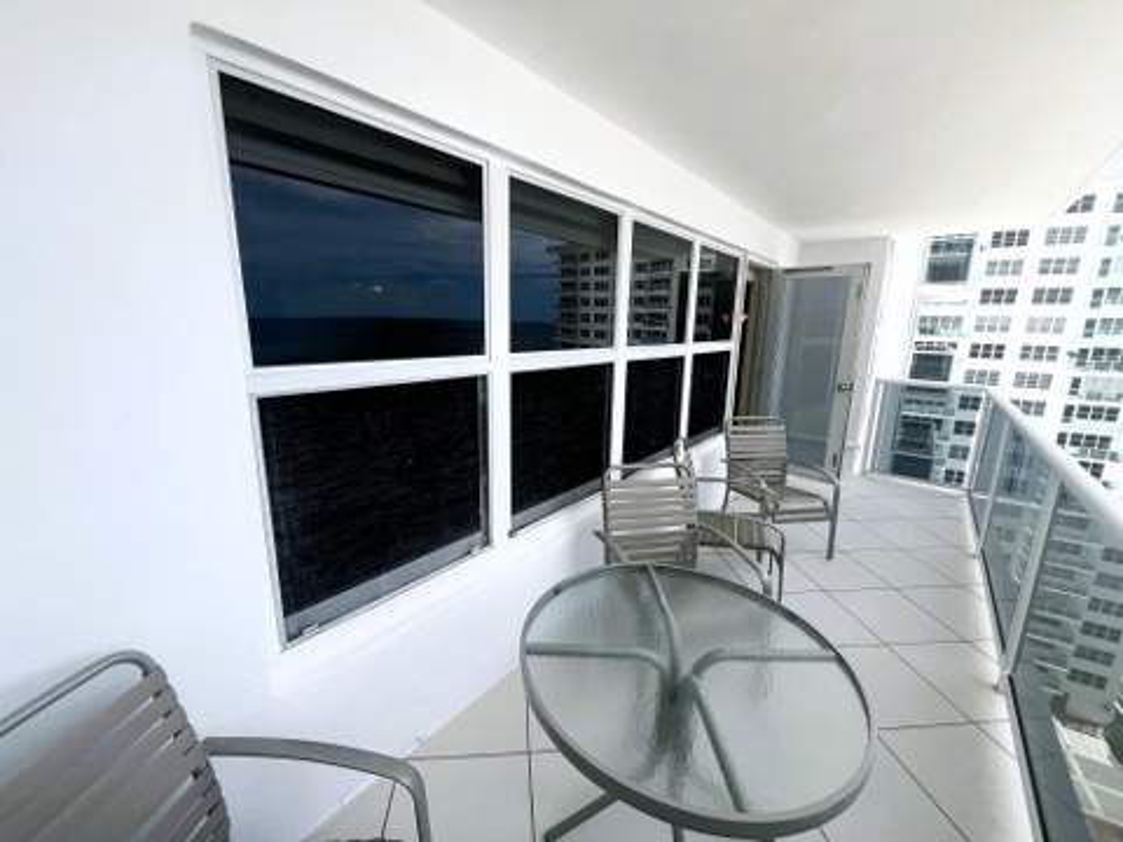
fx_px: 422
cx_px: 562
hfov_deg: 106.2
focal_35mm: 13
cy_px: 421
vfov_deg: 89.9
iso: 32
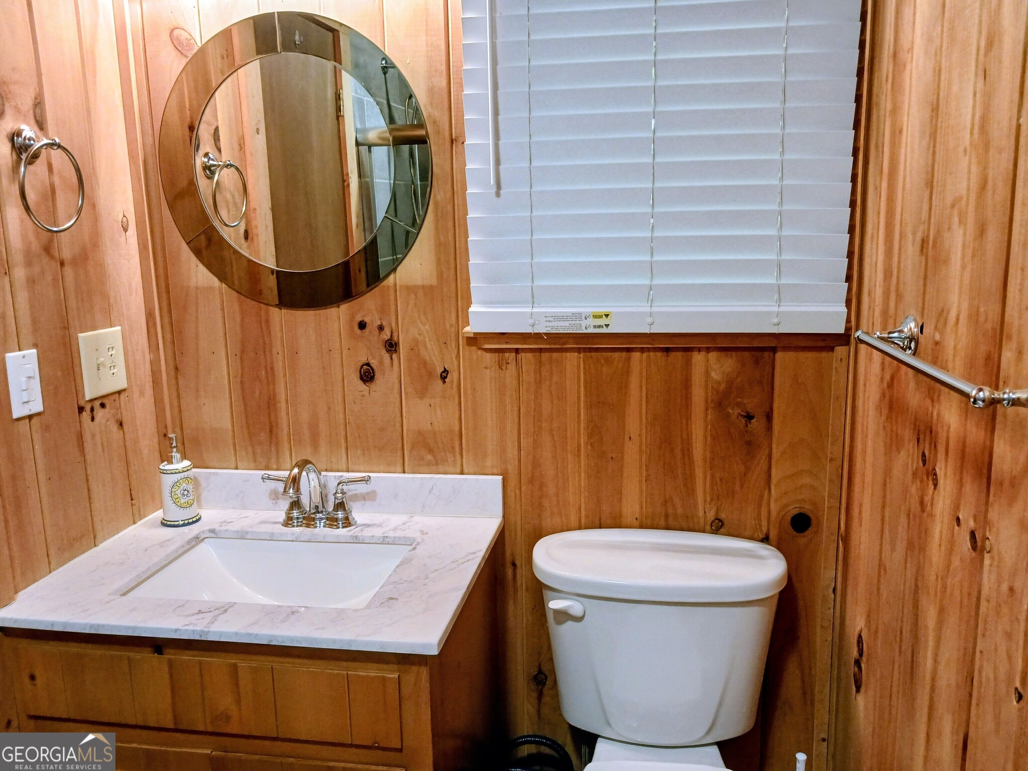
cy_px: 386
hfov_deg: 65.3
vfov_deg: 51.4
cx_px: 514
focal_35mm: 27
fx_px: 802
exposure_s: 1/24
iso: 250
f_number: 1.8
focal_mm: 4
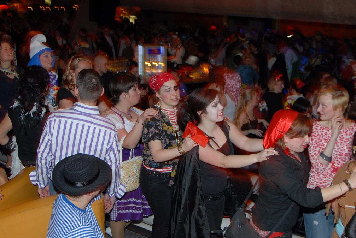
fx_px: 406
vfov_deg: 32.7
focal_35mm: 41
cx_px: 185
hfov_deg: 47.3
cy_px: 134
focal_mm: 24
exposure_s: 1/4
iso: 200
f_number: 5.6
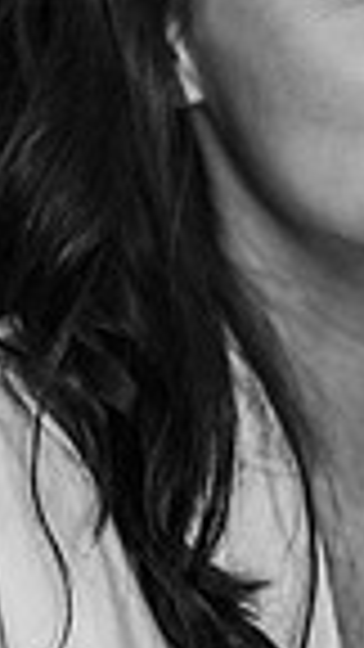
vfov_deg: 13.0
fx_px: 2797
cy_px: -9
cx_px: 330
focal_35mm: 163
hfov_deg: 7.4
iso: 110
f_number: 1.4
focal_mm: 50
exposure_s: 1/250
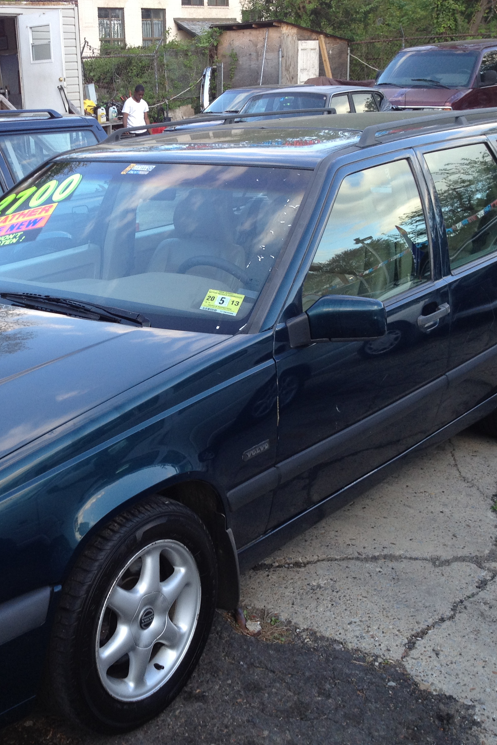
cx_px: 91
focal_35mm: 49
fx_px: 1014
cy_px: 376
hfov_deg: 26.9
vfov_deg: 40.3
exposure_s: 1/135
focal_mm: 4.28
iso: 64
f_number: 2.4
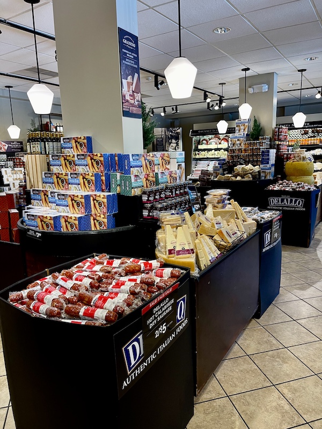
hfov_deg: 54.9
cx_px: 161
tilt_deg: -12.1
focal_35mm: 25
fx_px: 310
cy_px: 214
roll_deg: +0.8
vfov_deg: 69.4
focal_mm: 5.1
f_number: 1.6
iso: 100
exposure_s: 1/60
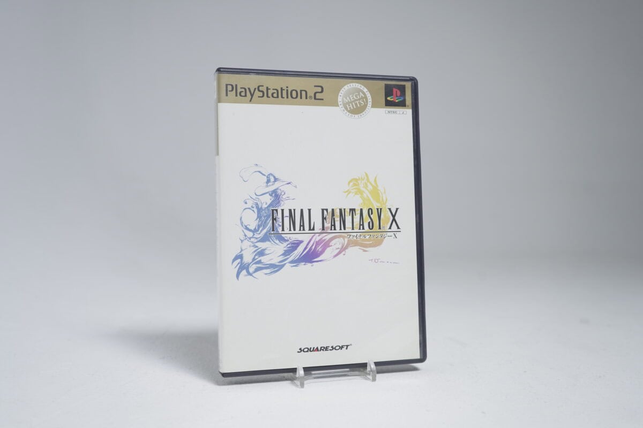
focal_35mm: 36
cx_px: 322
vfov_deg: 36.9
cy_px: 214
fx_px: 643
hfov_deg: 53.1
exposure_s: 1/30
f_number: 5.6
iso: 640
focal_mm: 36
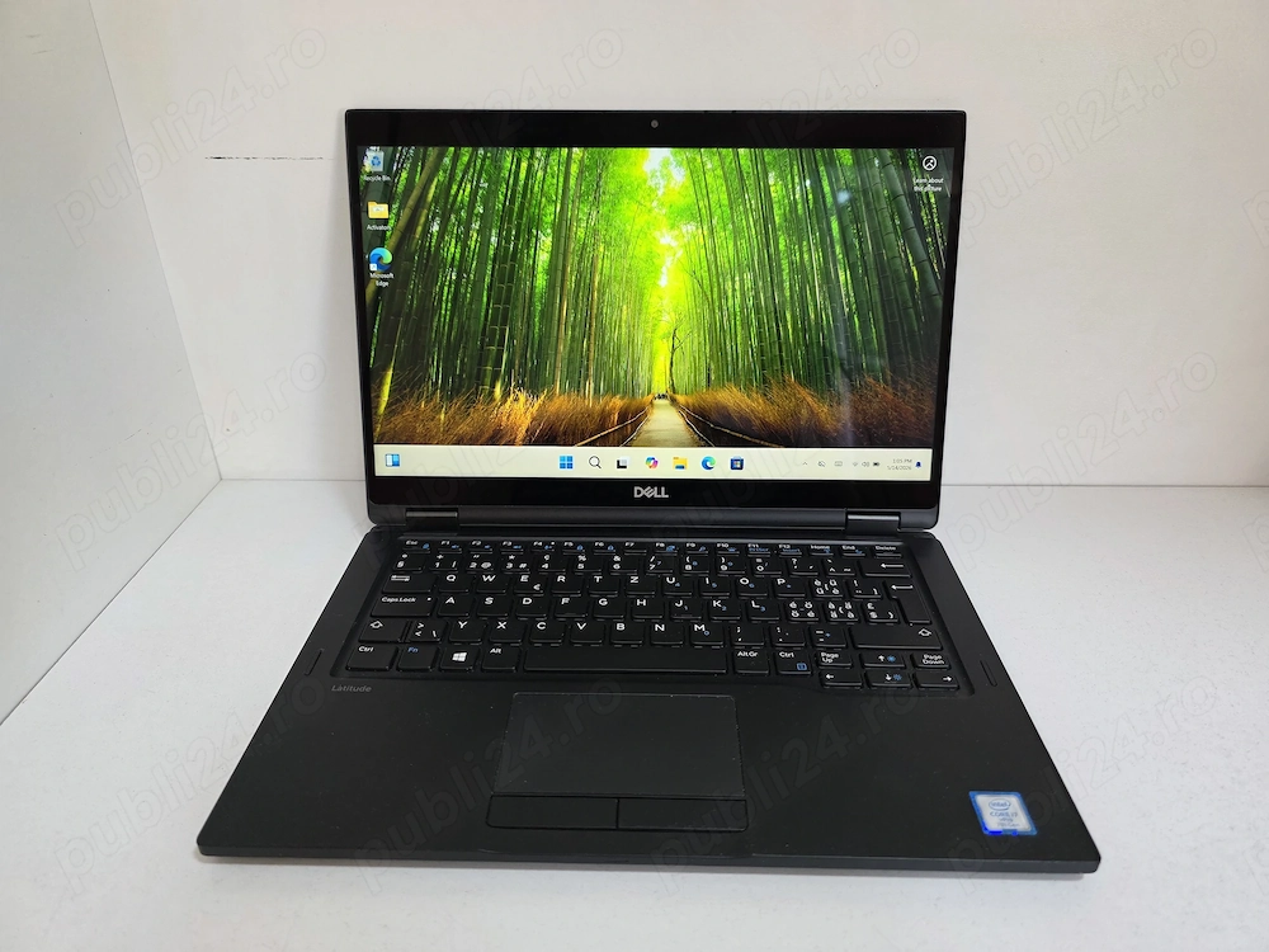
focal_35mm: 23
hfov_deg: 73.9
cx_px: 634
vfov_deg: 58.9
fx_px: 843
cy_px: 476
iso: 250
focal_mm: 6.3
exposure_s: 1/180
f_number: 1.7
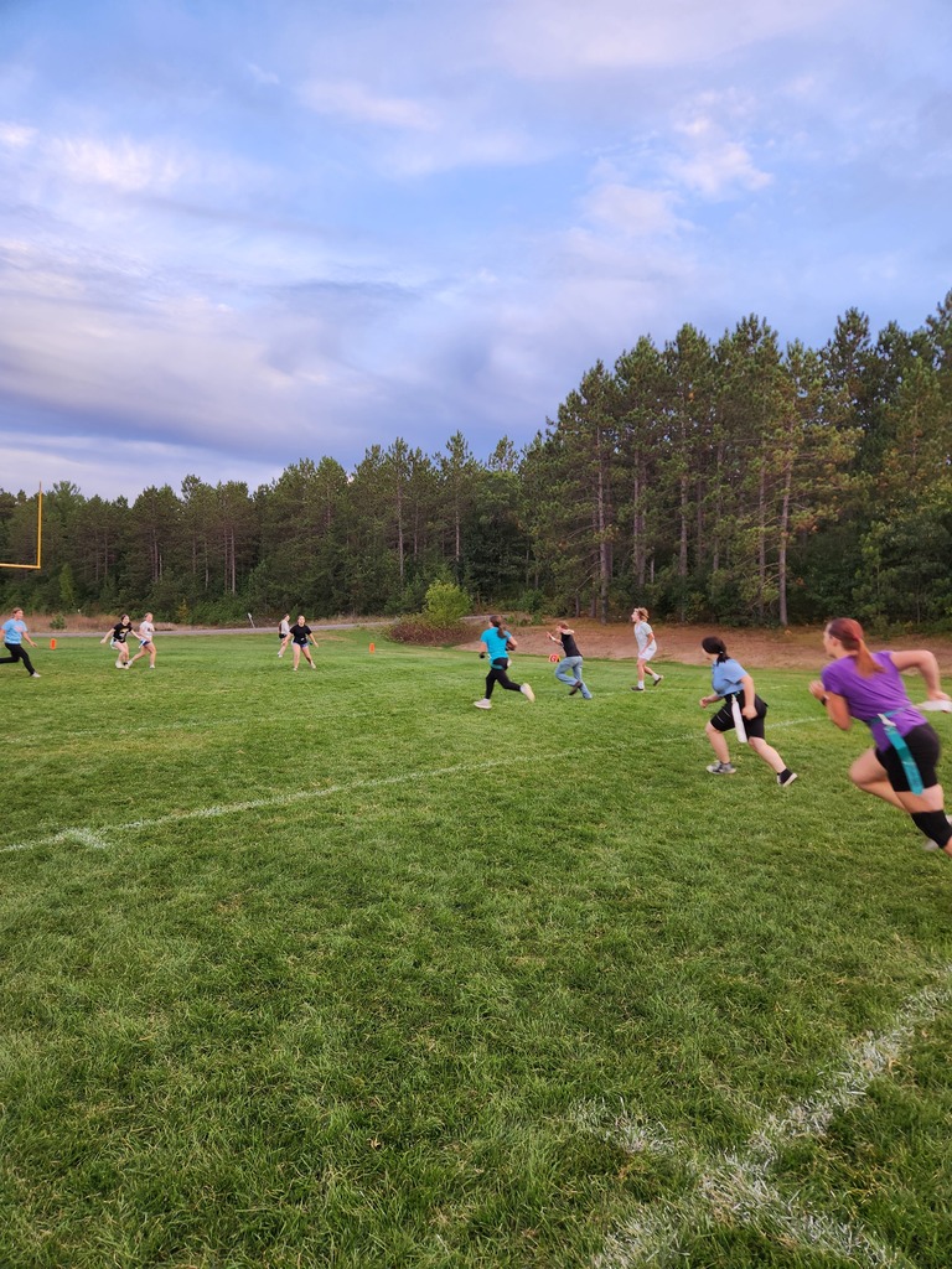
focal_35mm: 23
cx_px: 476
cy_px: 634
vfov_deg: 73.9
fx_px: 843
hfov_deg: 58.9
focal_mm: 5.4
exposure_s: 1/120
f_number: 1.8
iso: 25
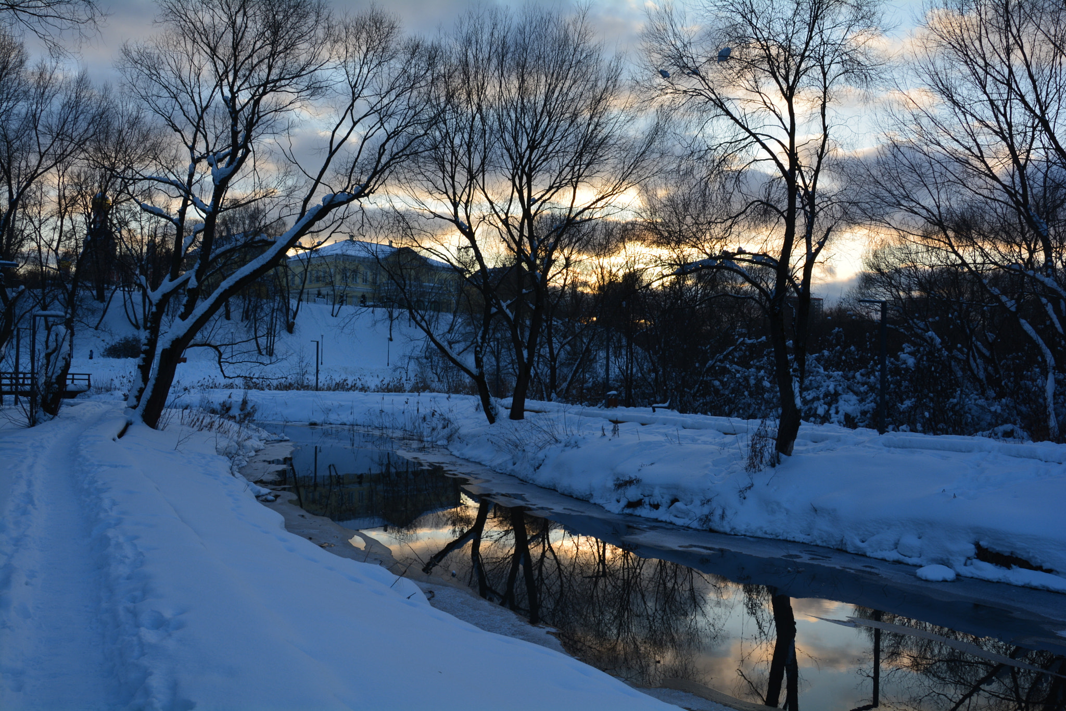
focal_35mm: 30
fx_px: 888
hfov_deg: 61.9
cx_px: 533
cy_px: 356
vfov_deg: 43.6
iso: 200
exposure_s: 1/125
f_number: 11
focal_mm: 20
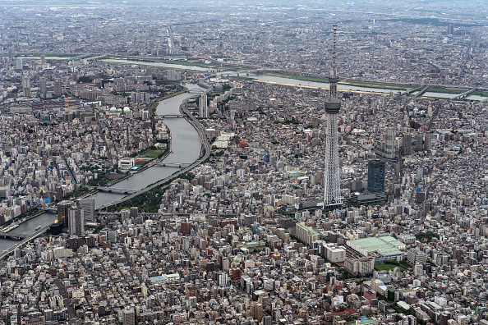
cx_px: 244
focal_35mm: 61
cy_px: 162
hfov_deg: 32.9
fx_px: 827
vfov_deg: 22.3
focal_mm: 61
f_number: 6.3
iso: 800
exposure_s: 1/4000
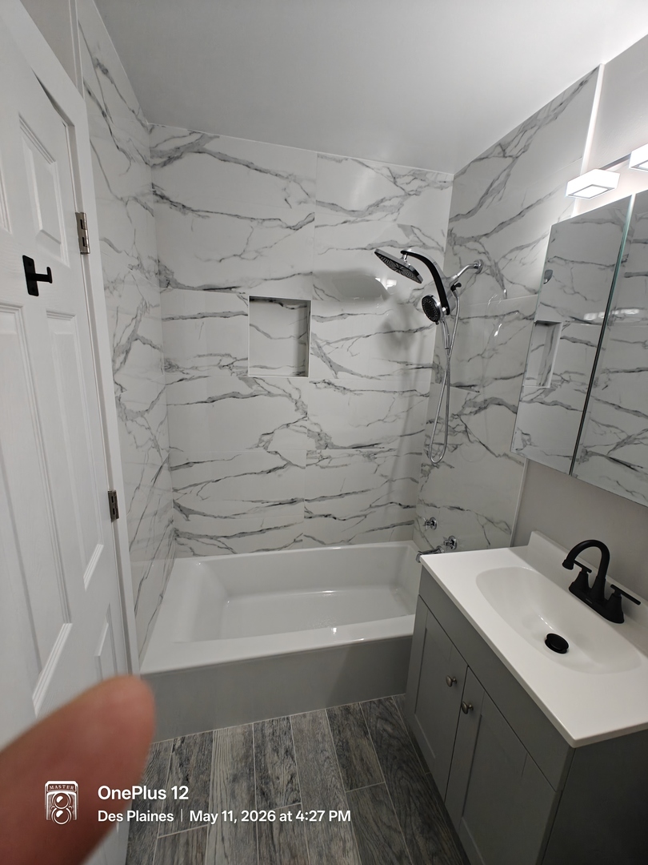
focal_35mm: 14
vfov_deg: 102.1
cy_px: 432
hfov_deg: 85.7
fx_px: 349
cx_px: 324
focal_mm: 2.62
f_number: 2.2
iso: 160
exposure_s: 1/60
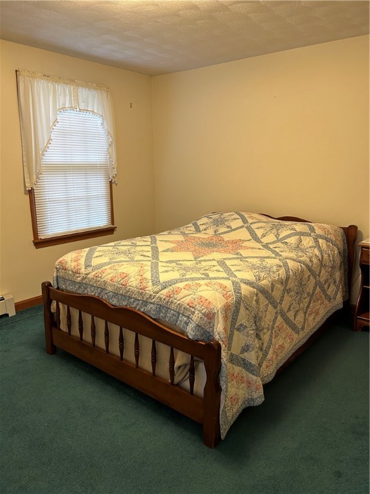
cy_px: 247
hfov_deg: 53.1
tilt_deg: -13.1
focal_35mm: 26
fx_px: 371
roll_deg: +0.3
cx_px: 185
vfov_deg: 67.3
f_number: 1.5
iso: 160
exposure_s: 1/60
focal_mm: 5.7
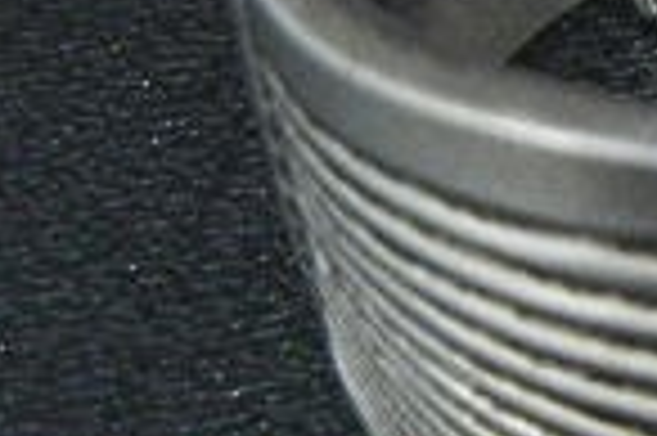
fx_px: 4904
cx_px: 1426
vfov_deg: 5.1
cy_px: 0
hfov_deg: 7.3
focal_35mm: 269
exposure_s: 1/30
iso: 675
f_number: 8
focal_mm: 10.6
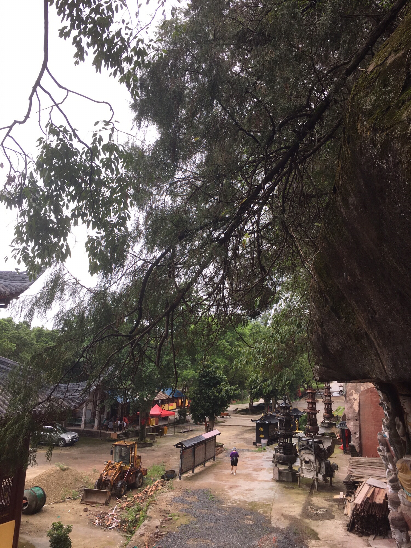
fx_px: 459
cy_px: 274
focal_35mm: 29
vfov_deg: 61.7
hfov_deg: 48.2
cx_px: 206
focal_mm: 4.15
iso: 25
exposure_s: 1/174
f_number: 2.2
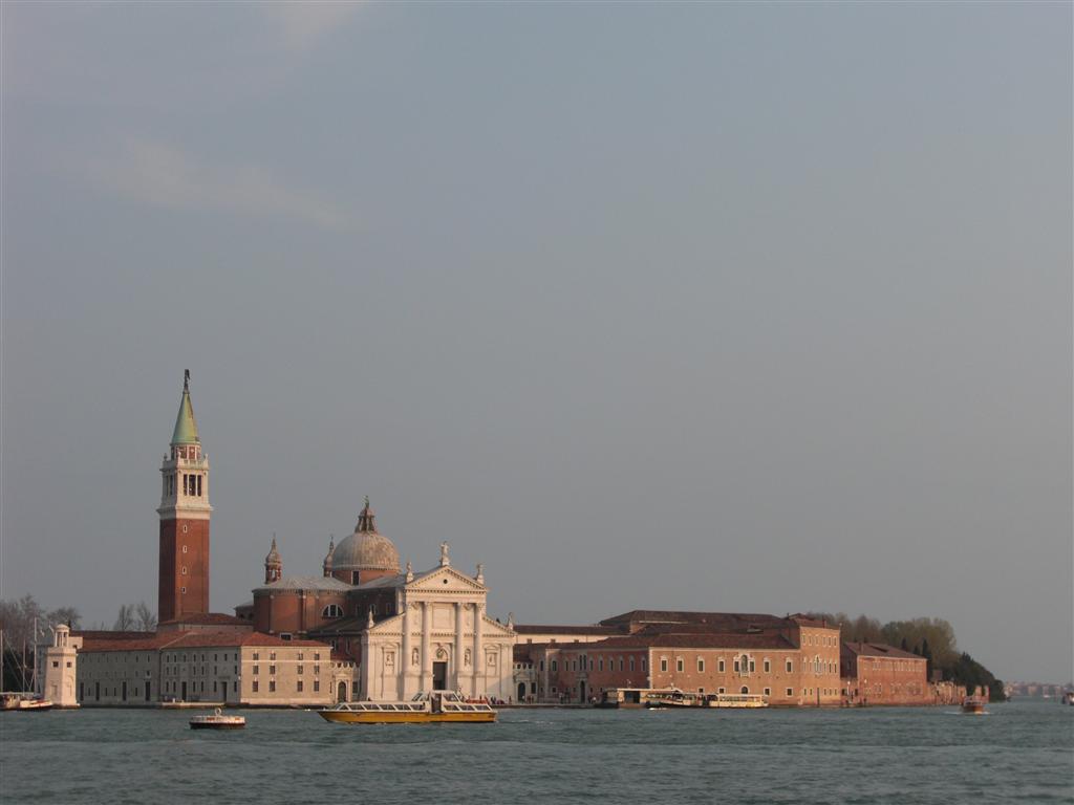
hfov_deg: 26.3
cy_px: 402
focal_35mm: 74
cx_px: 537
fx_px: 2296
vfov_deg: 19.9
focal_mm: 13.1
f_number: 4.2
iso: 50
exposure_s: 1/400
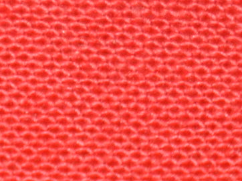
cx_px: -487
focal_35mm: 657
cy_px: 145
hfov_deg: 3.0
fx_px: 4590
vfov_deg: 2.3
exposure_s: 1/60
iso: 800
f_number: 5.6
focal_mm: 55
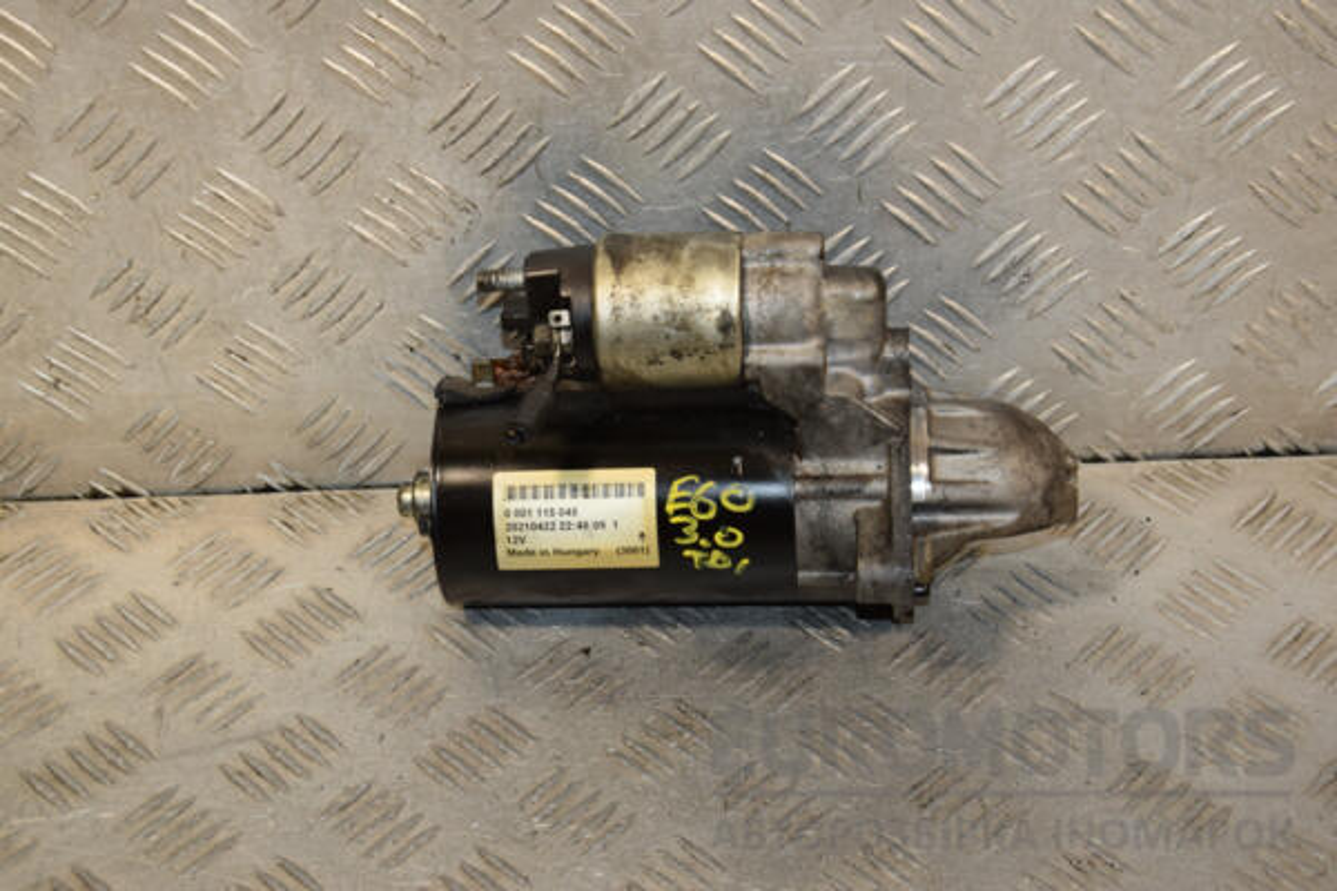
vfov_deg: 18.9
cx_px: 668
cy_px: 446
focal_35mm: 72
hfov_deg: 28.1
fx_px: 2674
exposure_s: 1/200
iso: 800
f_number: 6.3
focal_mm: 48
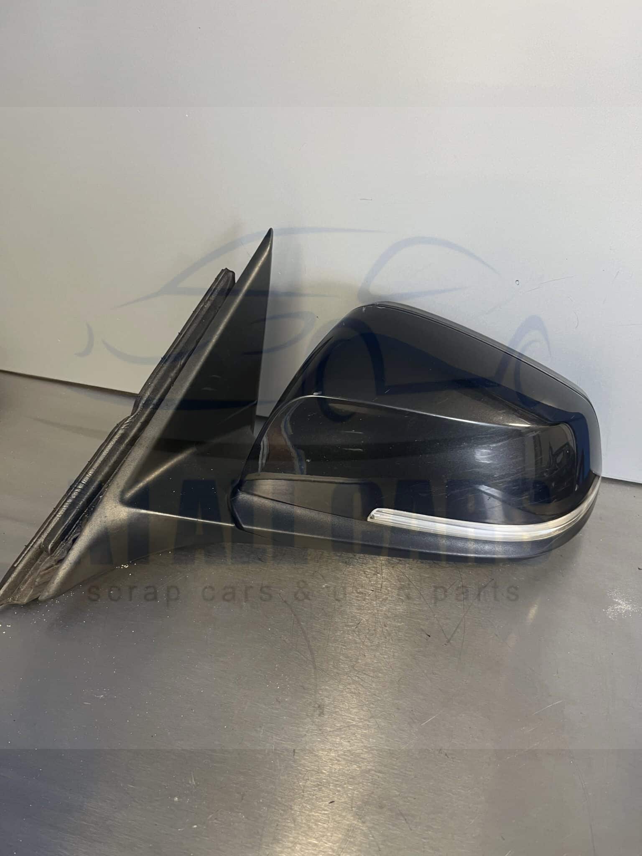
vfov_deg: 67.3
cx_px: 321
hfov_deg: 53.1
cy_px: 428
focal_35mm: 26
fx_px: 643
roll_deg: -0.1
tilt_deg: -33.1
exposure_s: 1/50
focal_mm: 5.1
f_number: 1.6
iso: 125
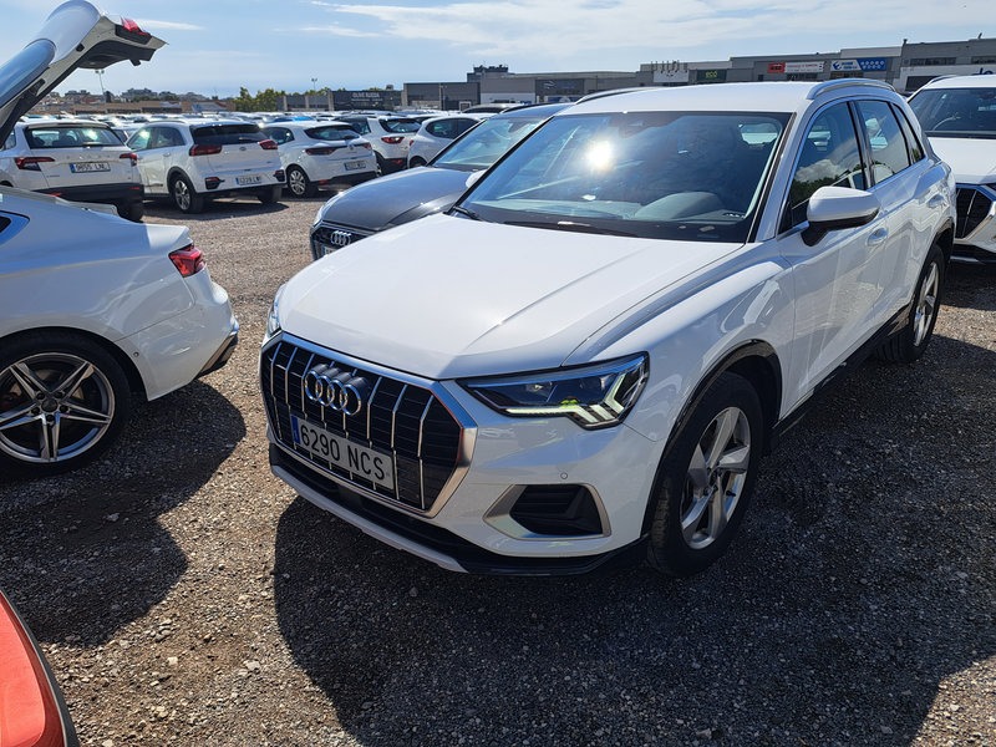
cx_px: 498
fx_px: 691
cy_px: 374
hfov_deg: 71.6
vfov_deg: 56.8
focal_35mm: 24
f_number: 1.8
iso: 50
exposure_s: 1/2041
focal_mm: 5.23
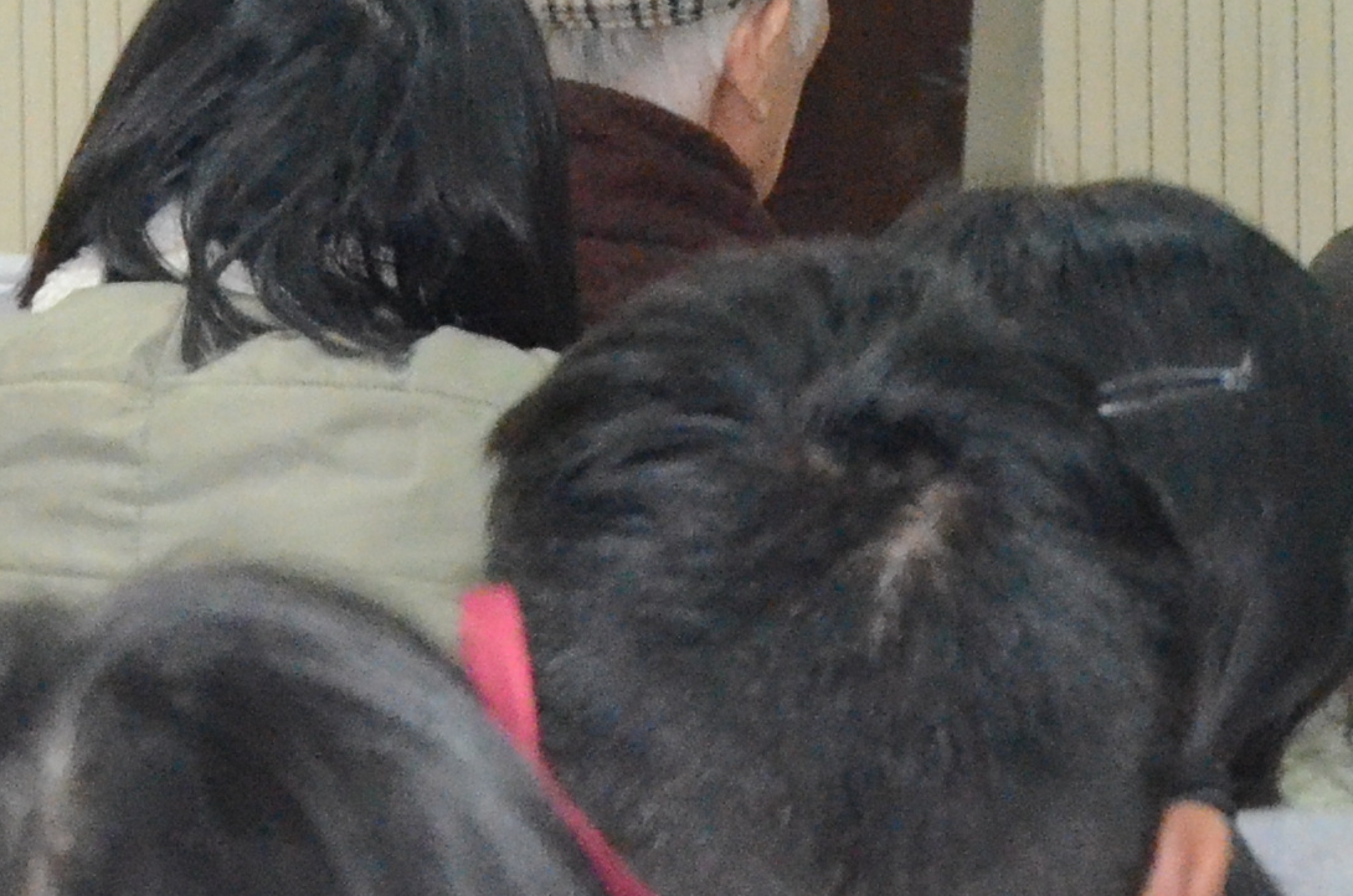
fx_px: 11449
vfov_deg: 4.4
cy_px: -721
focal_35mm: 305
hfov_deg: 6.5
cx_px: -1583
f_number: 7.1
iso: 6400
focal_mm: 45
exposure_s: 1/60
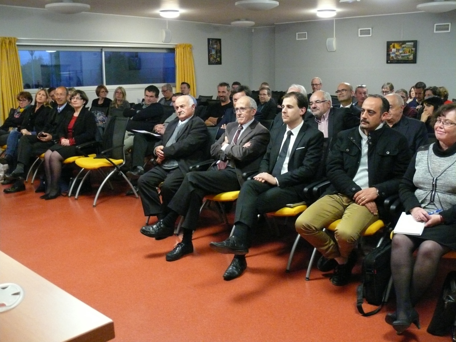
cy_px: 171
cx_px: 228
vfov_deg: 40.7
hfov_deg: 52.6
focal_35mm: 35
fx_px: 461
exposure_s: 1/25
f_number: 2.8
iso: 800
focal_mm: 7.4
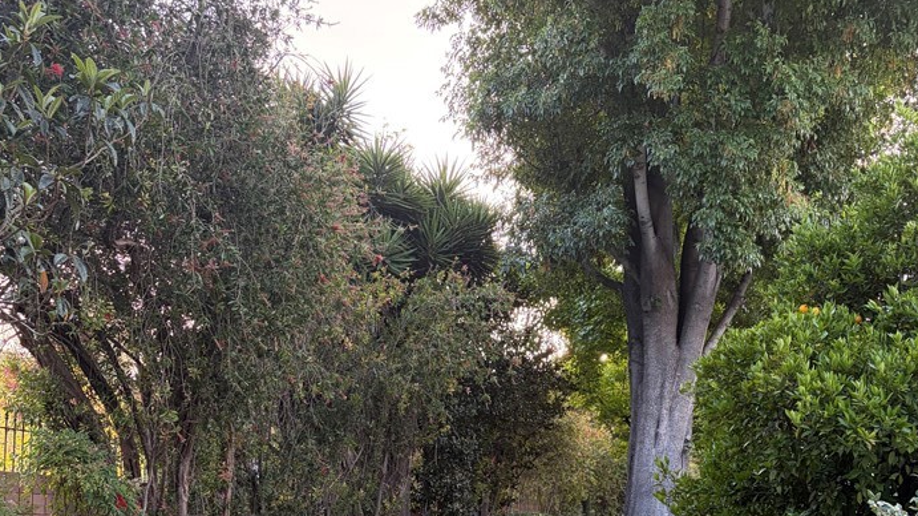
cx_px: 492
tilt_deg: +2.7
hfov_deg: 48.3
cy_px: 463
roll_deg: -3.6
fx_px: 1022
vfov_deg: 27.3
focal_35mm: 42
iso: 125
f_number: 1.6
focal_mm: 5.96
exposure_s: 1/154
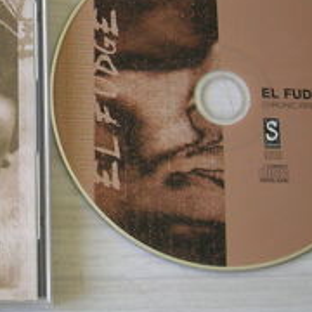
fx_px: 816
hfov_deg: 20.9
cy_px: 148
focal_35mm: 80
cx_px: -3
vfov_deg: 21.6
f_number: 2.9
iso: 50
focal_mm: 5.7
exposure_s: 1/11
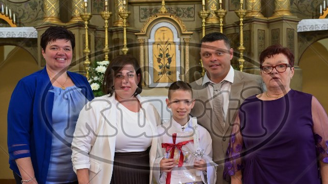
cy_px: 106
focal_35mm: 49
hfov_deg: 42.1
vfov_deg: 24.4
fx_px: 426
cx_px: 165
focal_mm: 46
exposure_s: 1/125
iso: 5000
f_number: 5
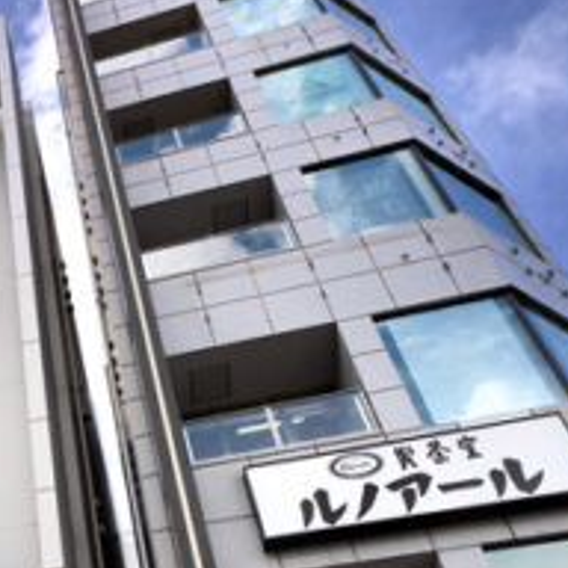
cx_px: -114
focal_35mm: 49
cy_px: 527
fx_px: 910
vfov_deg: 32.7
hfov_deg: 29.7
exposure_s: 1/125
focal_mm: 10
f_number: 6.3
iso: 200
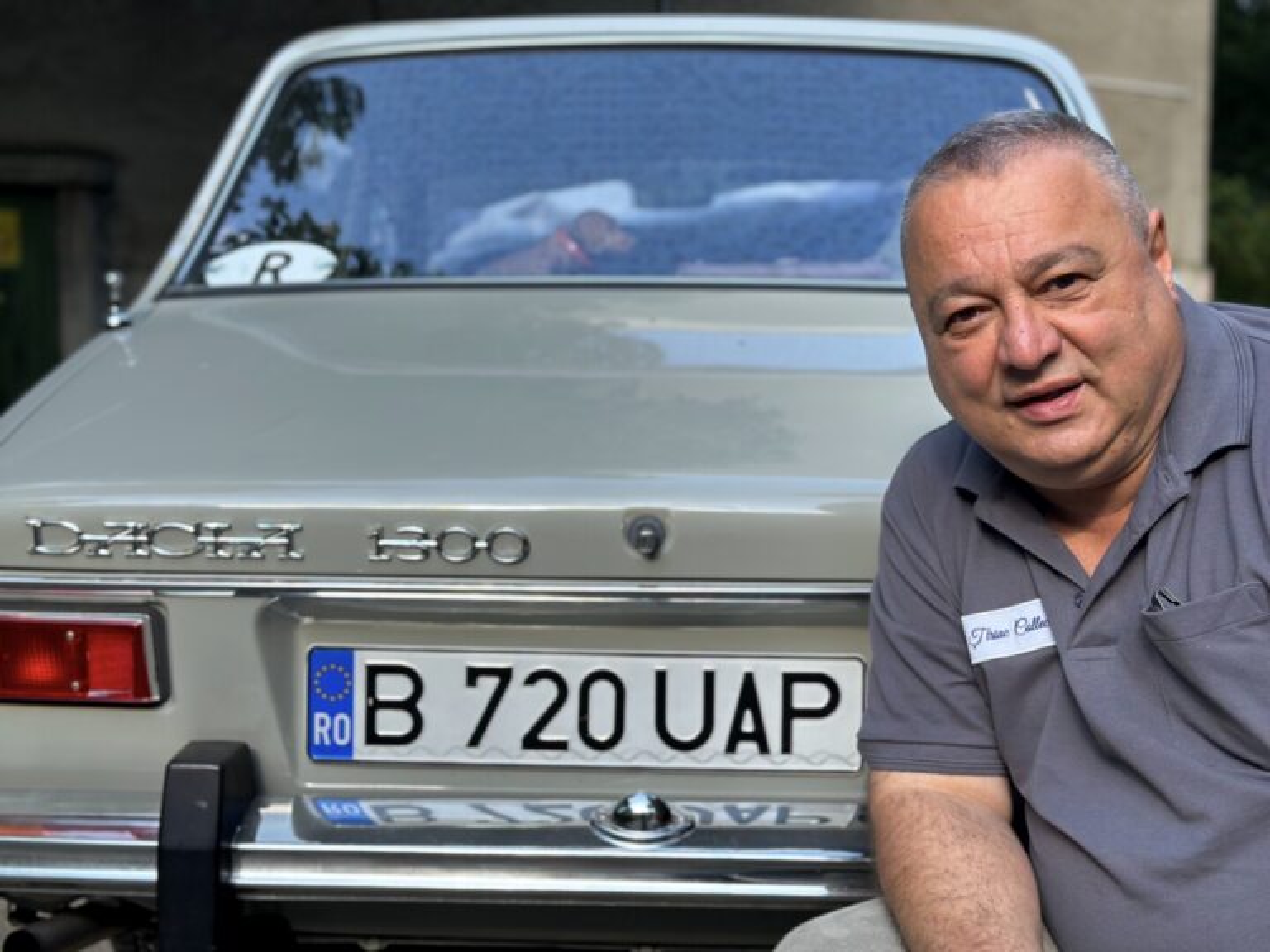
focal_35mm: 48
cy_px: 476
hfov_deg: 39.7
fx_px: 1761
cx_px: 635
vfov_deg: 30.3
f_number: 1.78
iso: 80
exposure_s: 1/604
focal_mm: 6.86
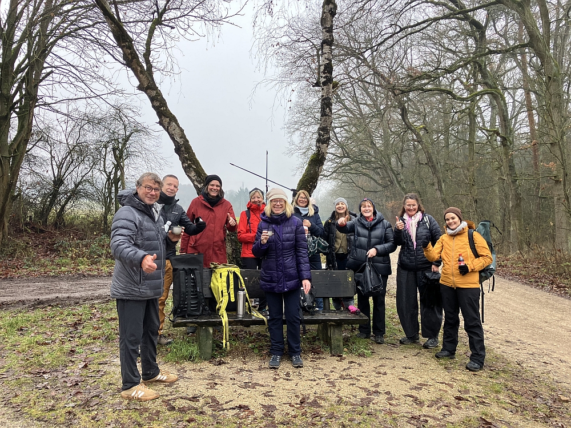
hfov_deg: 63.4
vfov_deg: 49.7
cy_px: 214
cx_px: 286
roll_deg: -1.0
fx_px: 462
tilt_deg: +0.1
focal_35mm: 28
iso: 32
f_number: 1.8
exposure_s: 1/121
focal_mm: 3.99
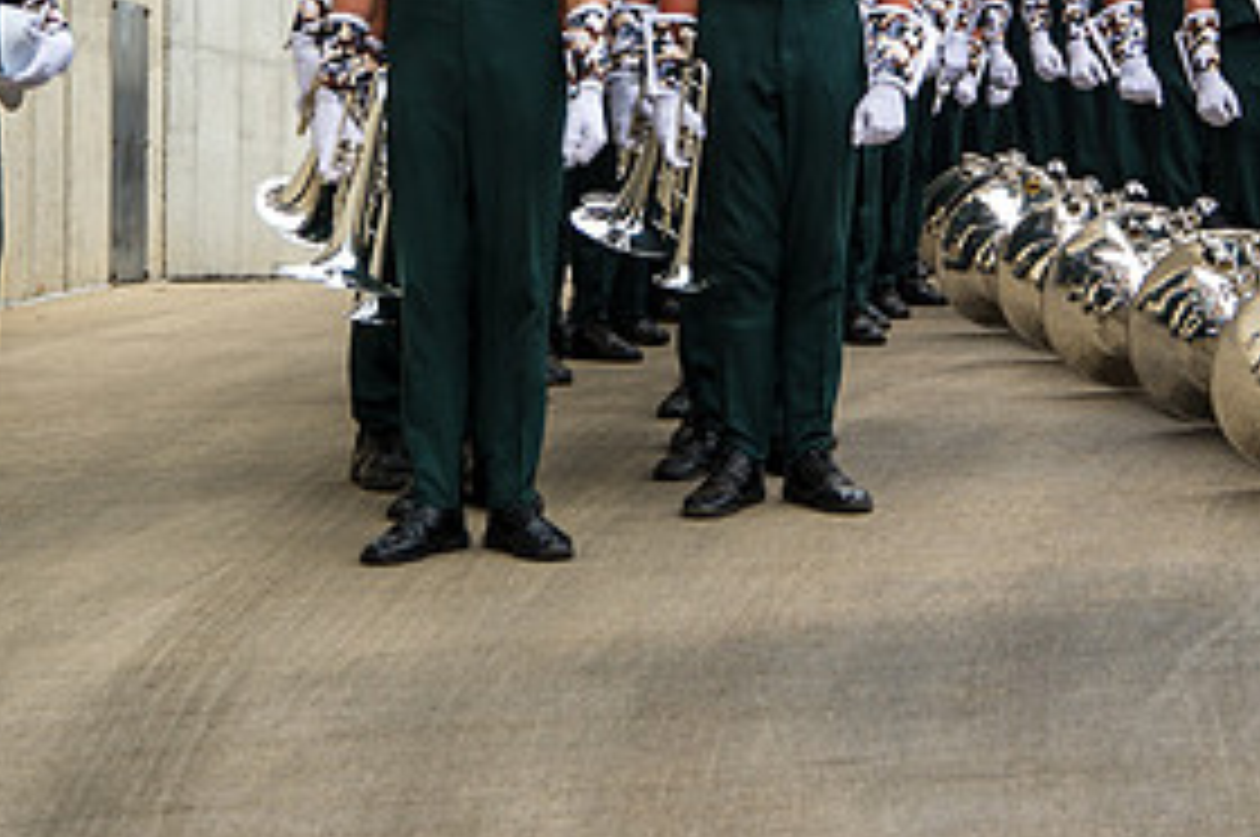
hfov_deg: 15.1
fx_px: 4719
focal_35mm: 135
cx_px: 982
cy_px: -44
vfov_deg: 10.0
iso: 320
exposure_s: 1/160
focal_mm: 58
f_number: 5.6
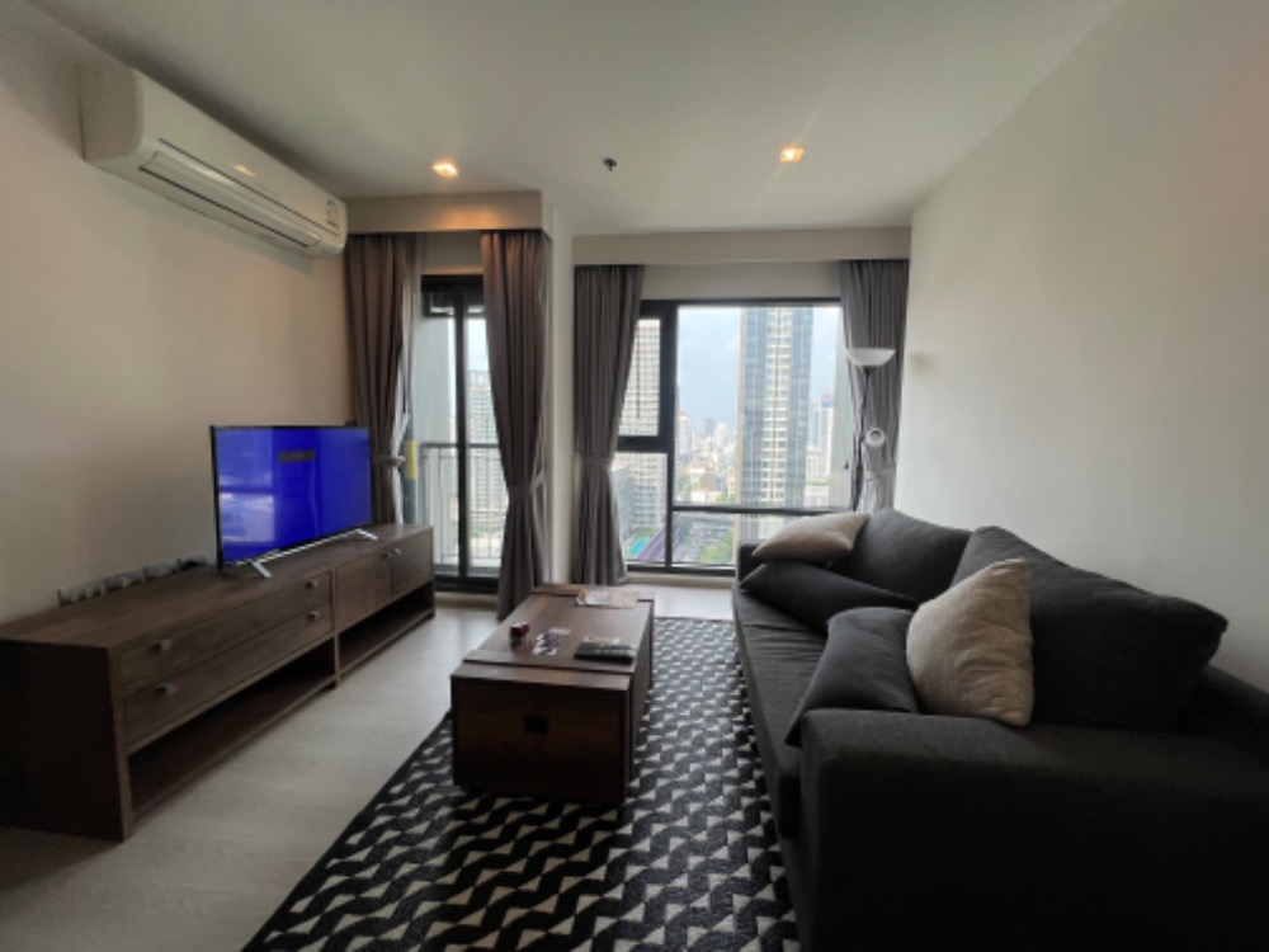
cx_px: 634
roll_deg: -0.6
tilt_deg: -2.9
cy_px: 476
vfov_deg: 89.9
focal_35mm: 13
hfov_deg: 106.2
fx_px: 477
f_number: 1.8
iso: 32
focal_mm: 1.57
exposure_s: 1/204
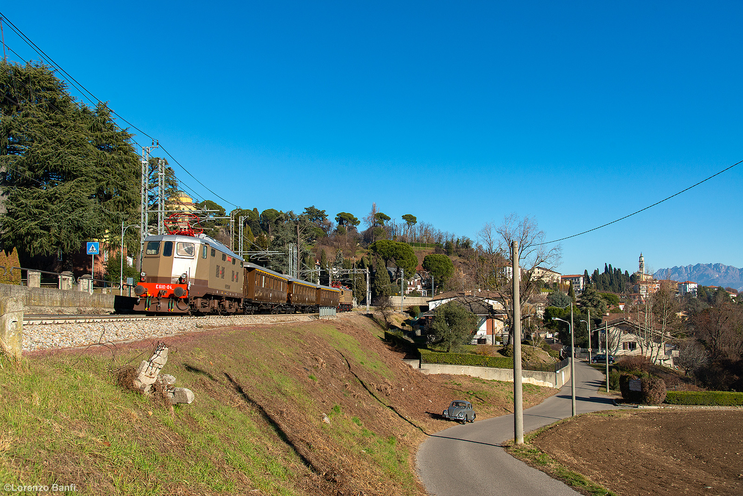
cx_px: 372
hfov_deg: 60.3
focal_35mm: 31
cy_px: 248
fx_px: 640
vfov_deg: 42.4
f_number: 7.1
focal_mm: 31
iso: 250
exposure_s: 1/800
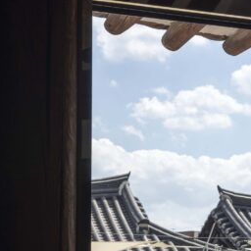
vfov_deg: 13.4
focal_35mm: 126
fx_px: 1034
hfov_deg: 13.8
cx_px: 172
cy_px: 311
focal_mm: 37
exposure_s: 1/200
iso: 100
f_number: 8
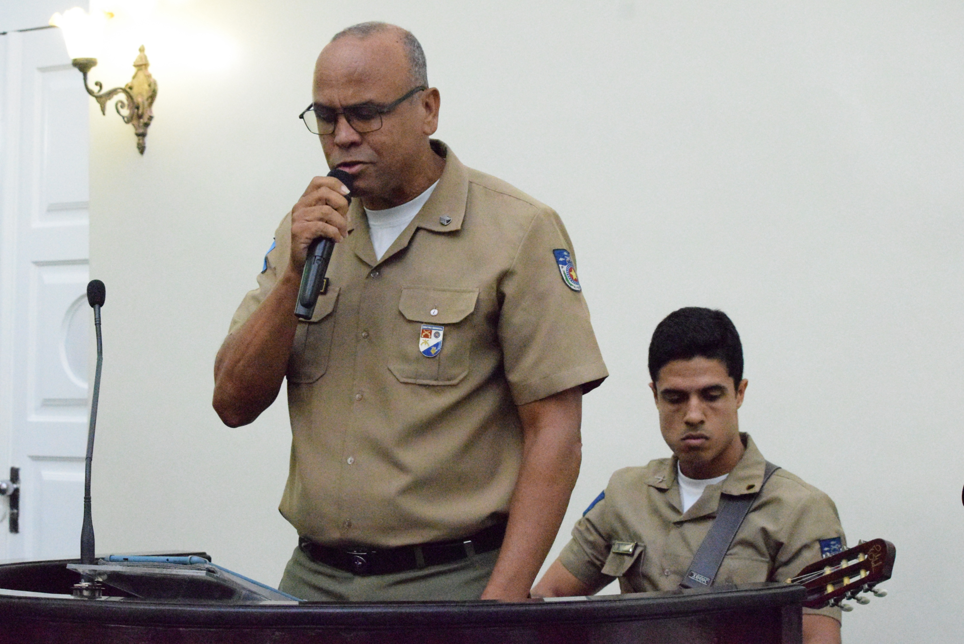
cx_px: 482
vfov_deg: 16.6
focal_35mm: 82
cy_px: 322
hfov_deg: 24.6
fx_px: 2211
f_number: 8
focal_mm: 55
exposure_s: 1/250
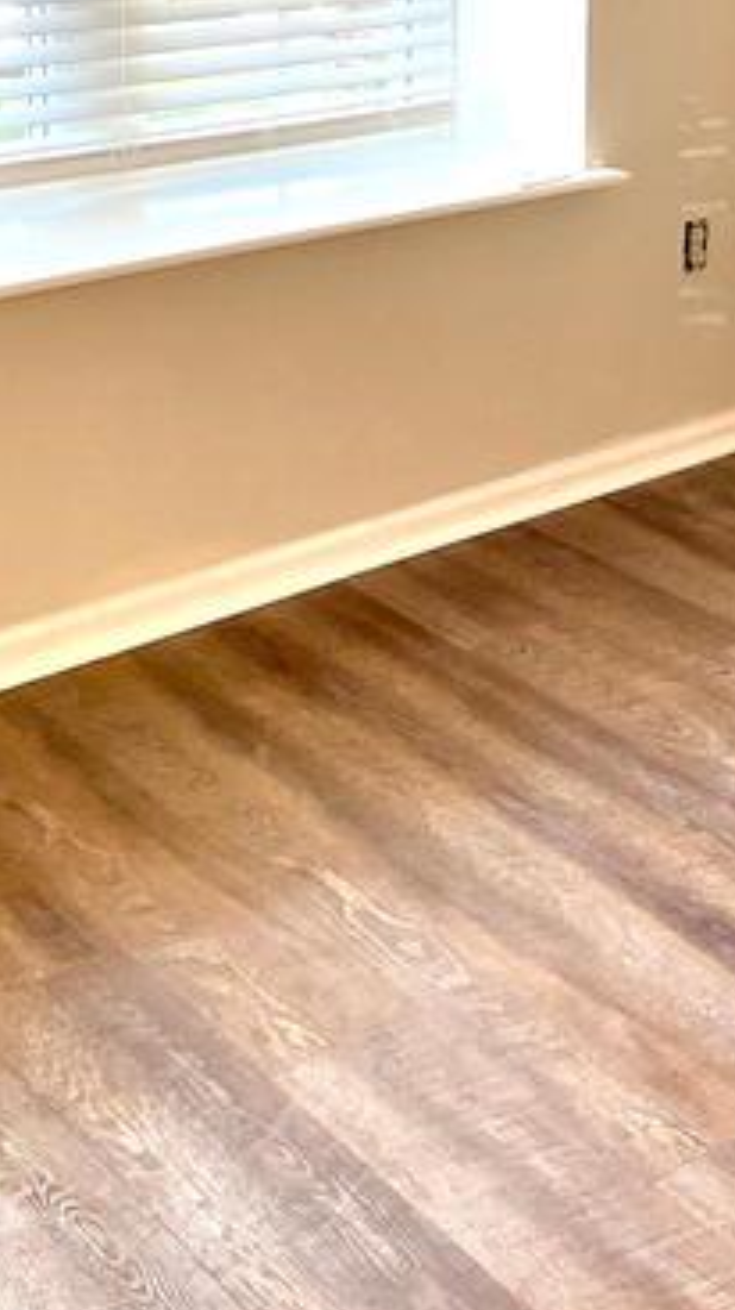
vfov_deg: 34.0
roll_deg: -1.8
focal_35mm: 57
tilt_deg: -9.3
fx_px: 1978
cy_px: 54
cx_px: 507
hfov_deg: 21.0
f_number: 1.6
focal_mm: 5.1
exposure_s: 1/120
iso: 100
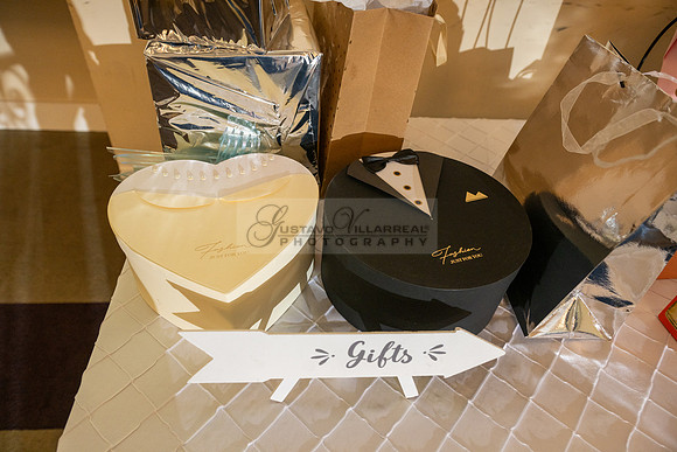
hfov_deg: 73.7
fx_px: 451
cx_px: 338
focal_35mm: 24
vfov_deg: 53.2
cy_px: 226
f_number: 4
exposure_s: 1/200
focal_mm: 24
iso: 800
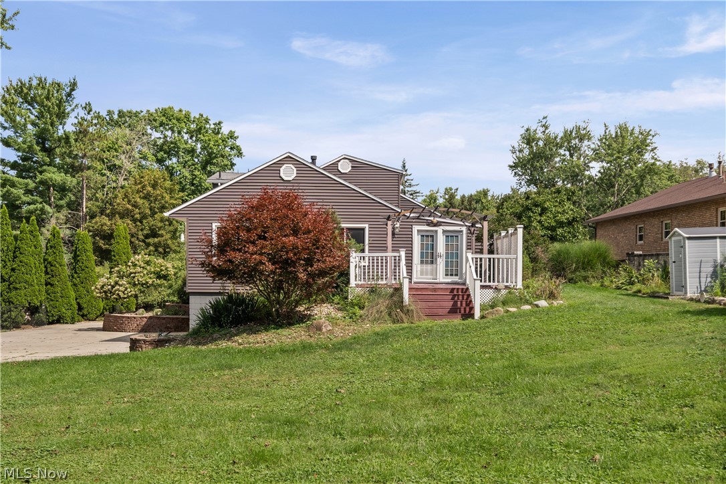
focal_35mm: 36
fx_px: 726
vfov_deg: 36.8
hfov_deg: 53.2
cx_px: 363
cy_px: 242
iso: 250
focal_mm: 24
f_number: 9
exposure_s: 1/200
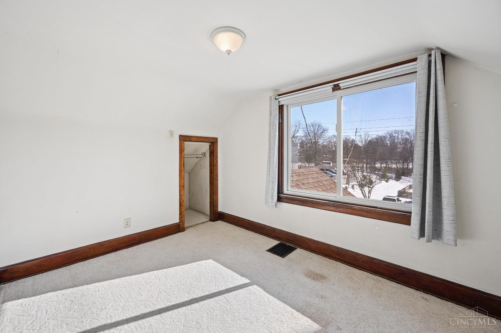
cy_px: 166
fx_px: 195
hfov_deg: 104.3
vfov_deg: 81.2
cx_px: 250
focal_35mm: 14
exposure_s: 1/320
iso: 400
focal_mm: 14
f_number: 8
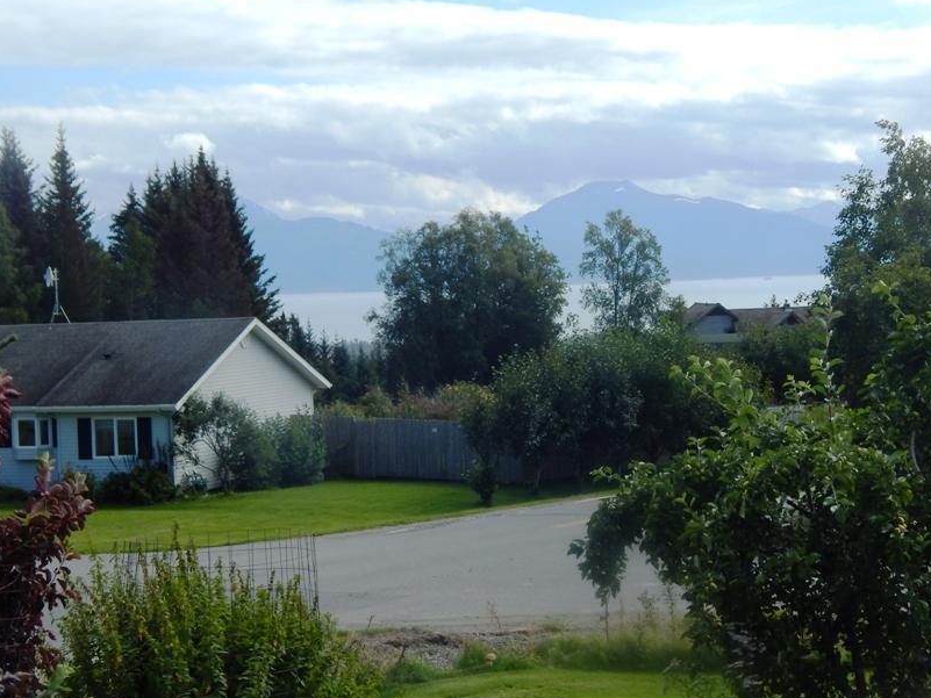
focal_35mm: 78
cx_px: 497
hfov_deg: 25.0
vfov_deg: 18.9
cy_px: 305
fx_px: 2098
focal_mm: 10.9
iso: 125
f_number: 4
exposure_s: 1/1000
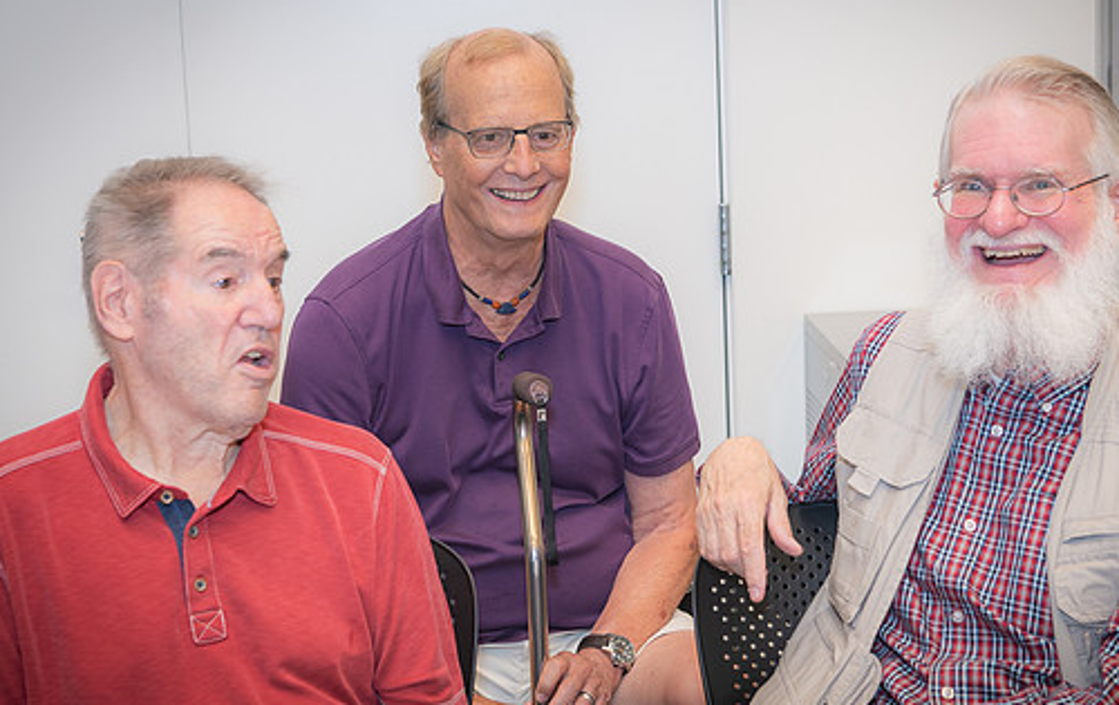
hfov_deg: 28.9
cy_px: 339
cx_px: 524
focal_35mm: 71
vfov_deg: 18.5
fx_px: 2170
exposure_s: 1/60
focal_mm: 52
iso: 500
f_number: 5.6
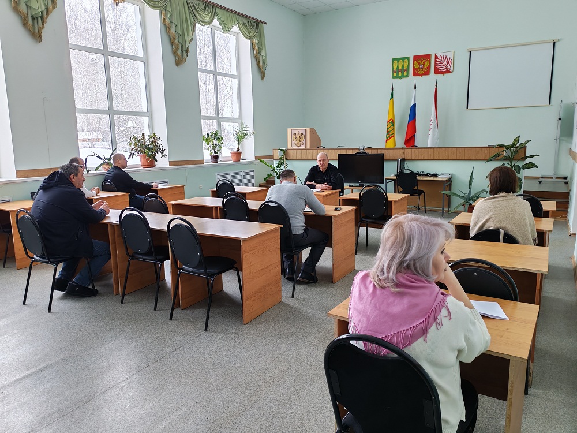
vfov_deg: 51.4
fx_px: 450
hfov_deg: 65.3
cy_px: 216
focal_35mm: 27
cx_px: 288
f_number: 1.9
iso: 200
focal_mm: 6.12
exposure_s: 1/100
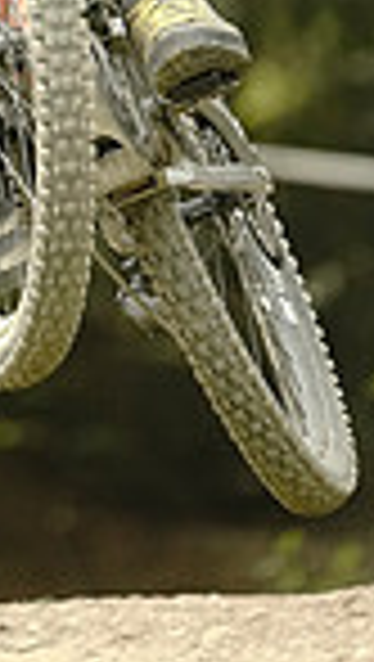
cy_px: -149
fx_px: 33876
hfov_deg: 0.6
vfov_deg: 1.1
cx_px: -68
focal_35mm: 1927
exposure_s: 1/2500
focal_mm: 600
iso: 5000
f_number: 4
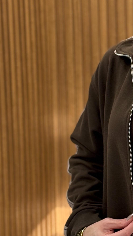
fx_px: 740
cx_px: 185
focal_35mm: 118
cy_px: 123
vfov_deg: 18.2
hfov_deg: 10.0
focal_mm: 6.76
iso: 160
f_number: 1.78
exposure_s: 1/89
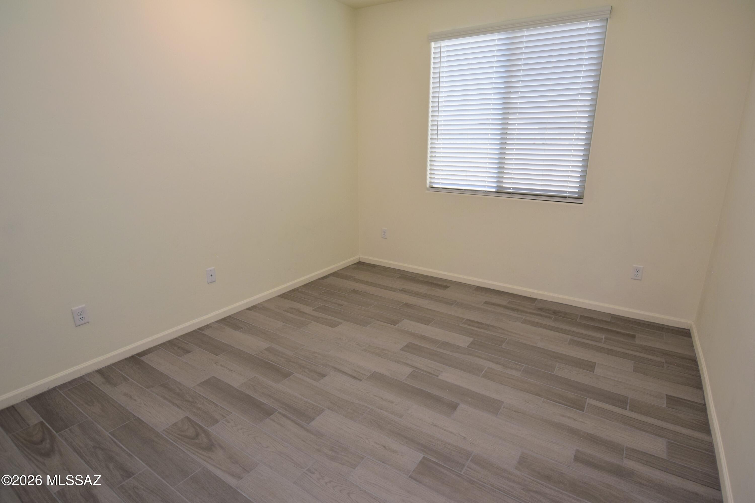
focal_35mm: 18
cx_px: 378
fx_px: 377
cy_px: 252
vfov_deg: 67.4
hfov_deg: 90.0
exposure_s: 1/80
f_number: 5.6
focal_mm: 12
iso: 400
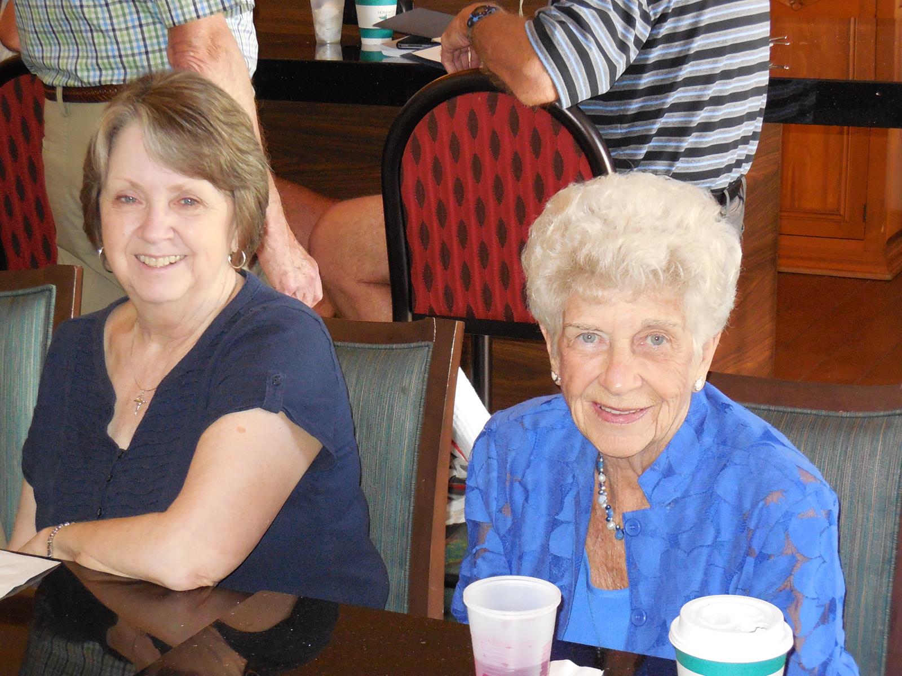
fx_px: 2111
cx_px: 451
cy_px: 338
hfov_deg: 24.1
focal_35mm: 81
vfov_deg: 18.2
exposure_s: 1/60
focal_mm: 14.5
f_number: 4.6
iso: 1000
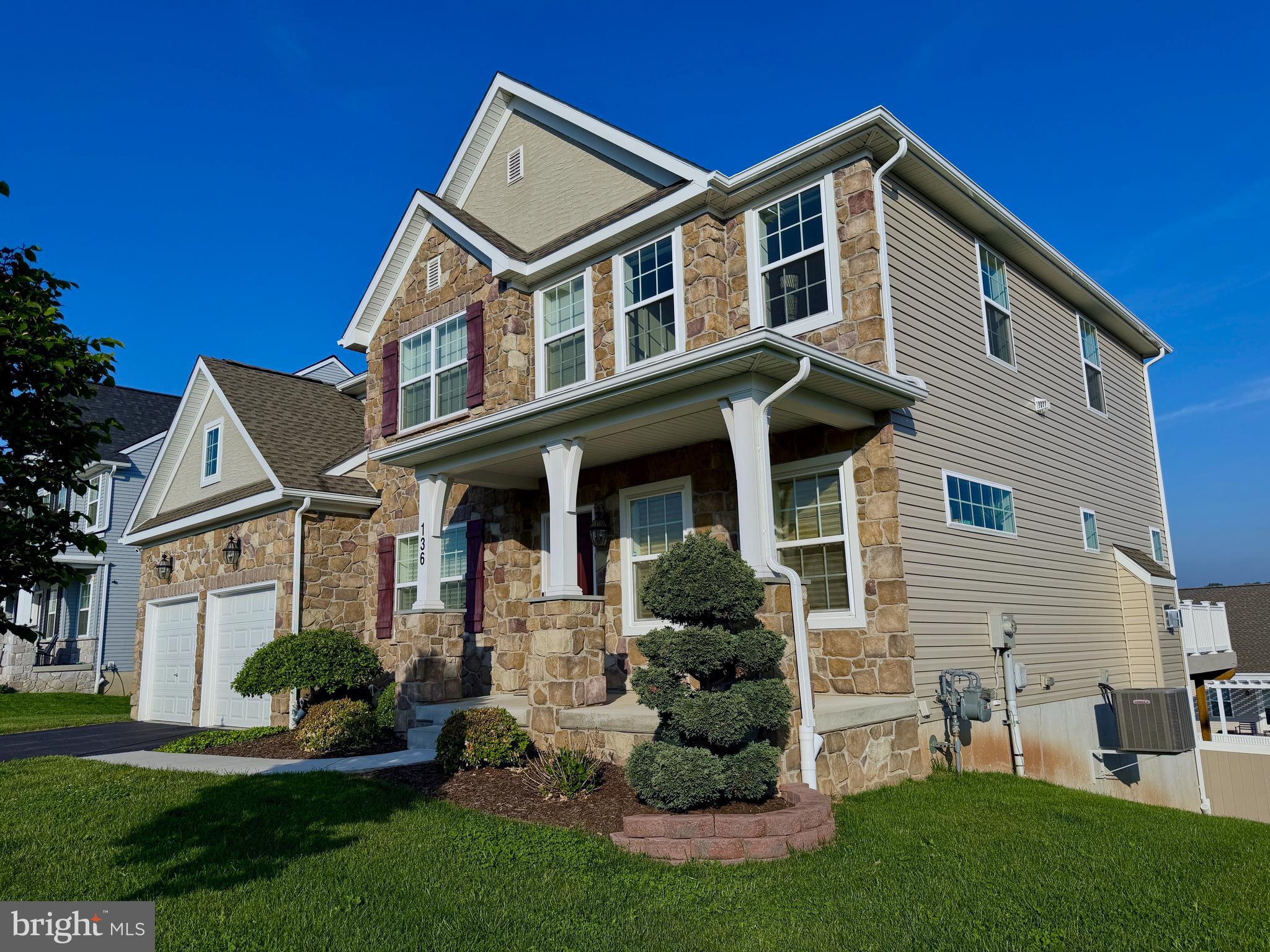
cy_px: 476
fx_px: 881
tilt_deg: +10.5
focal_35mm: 24
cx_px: 635
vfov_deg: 56.8
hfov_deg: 71.6
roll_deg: +1.7
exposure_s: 1/8130
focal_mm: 6.76
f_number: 1.78
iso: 80
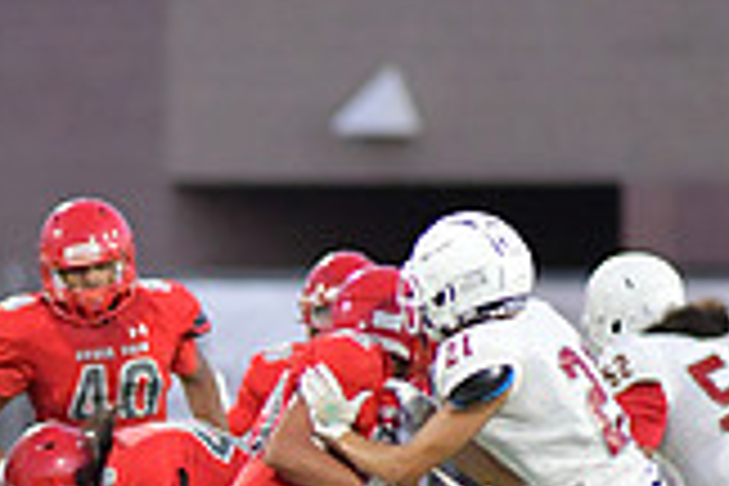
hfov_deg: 1.9
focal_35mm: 1074
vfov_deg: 1.3
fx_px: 21747
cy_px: 556
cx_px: 50
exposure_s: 1/1250
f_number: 3.5
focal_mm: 300
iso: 6400
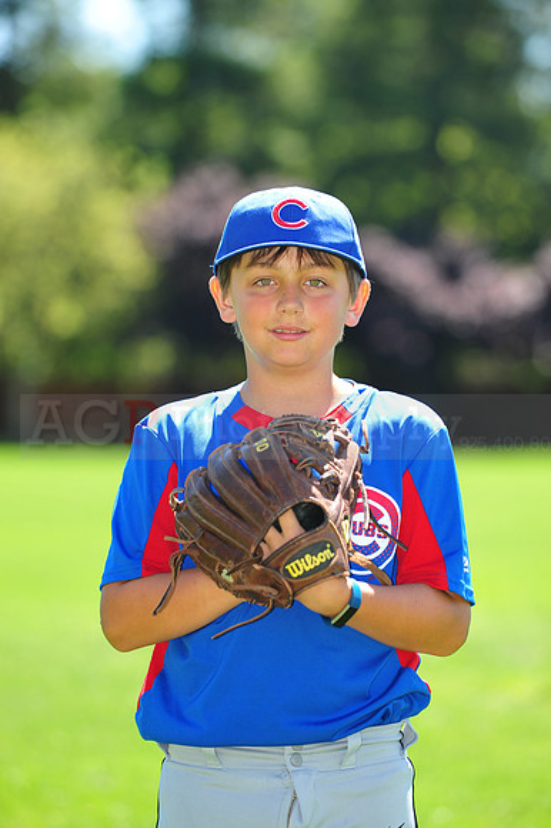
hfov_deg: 6.9
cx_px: 276
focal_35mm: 200
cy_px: 414
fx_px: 4597
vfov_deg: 10.3
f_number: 5
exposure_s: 1/500
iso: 320
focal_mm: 200
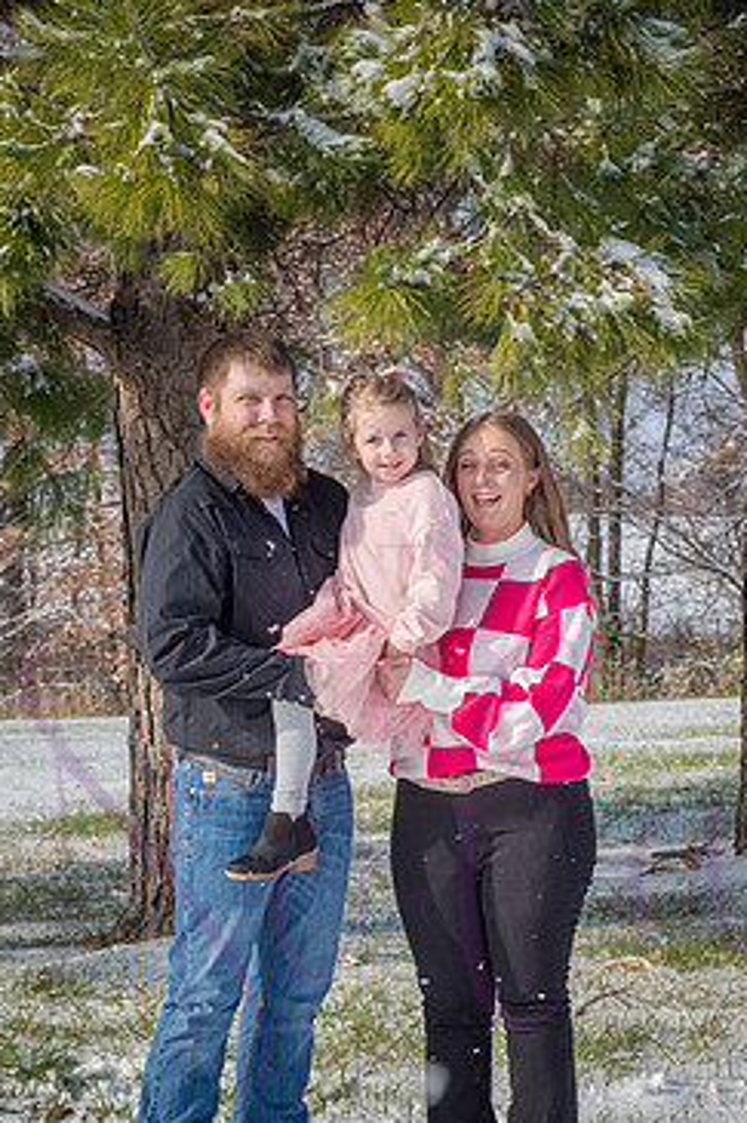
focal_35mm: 106
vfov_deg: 19.3
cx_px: 397
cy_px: 680
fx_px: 3302
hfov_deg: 12.9
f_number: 13
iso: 640
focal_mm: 86
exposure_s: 1/1600
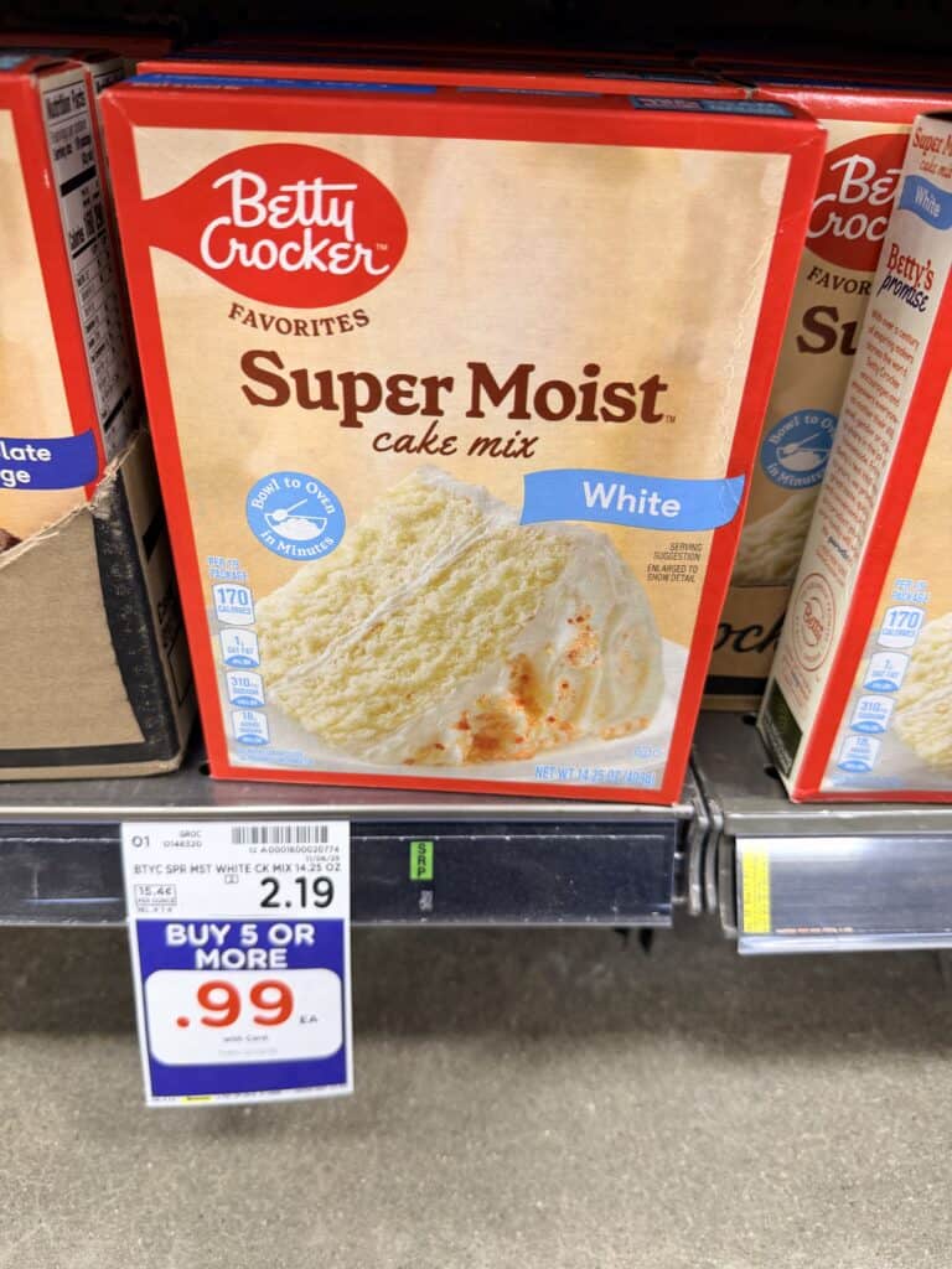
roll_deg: -4.1
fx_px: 880
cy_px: 634
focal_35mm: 24
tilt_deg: -35.3
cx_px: 476
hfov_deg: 56.8
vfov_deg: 71.6
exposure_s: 1/60
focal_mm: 6.76
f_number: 1.78
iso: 200
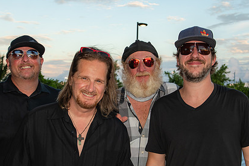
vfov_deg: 21.5
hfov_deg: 31.9
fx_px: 436
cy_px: 92
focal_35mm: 63
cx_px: 123
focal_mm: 36
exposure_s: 1/160
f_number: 4.5
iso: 250
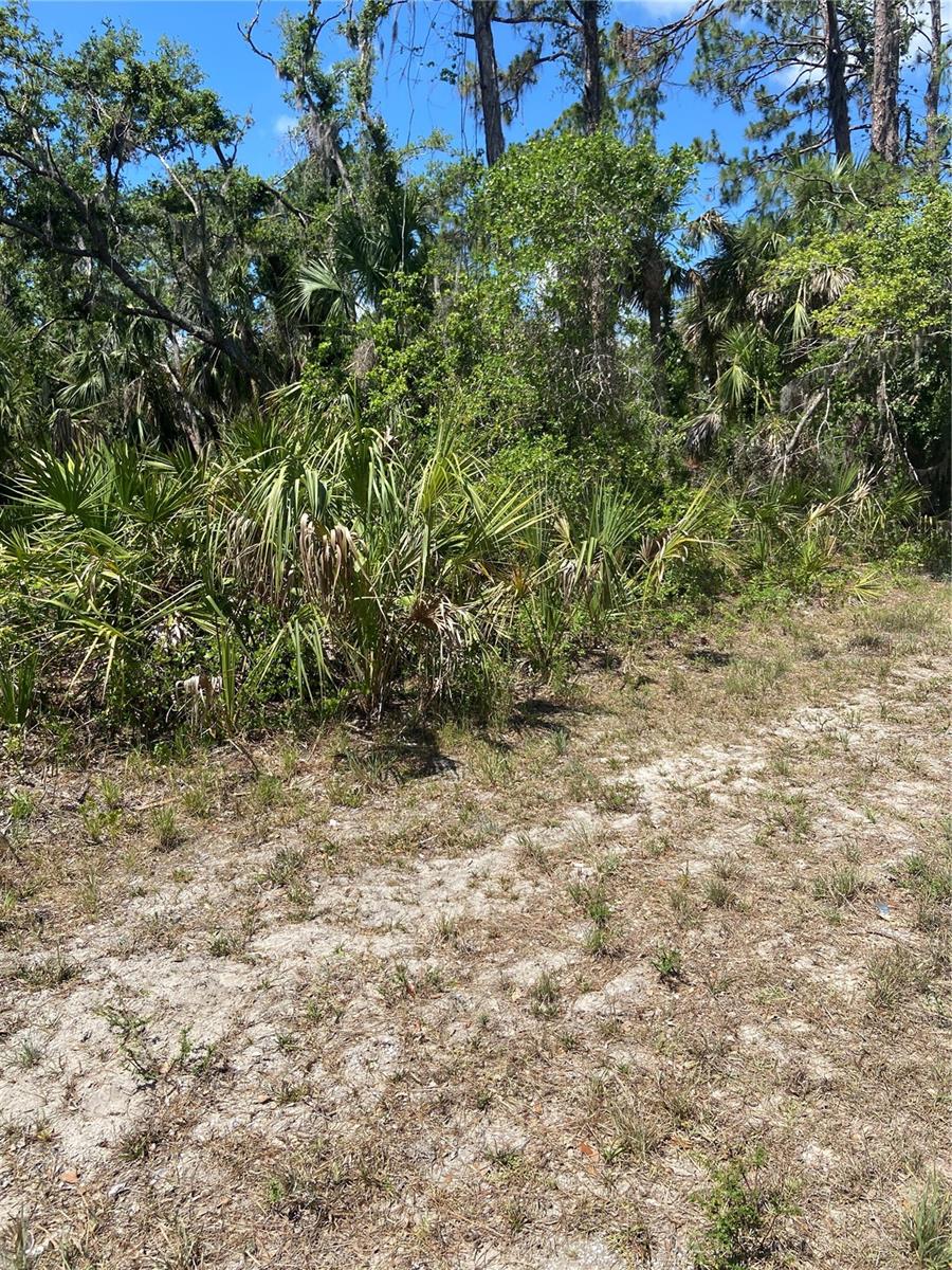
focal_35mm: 26
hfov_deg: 53.1
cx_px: 476
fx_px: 953
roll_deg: -0.5
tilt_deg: -6.0
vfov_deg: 67.3
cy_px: 635
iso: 32
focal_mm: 4.25
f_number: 1.8
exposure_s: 1/2222
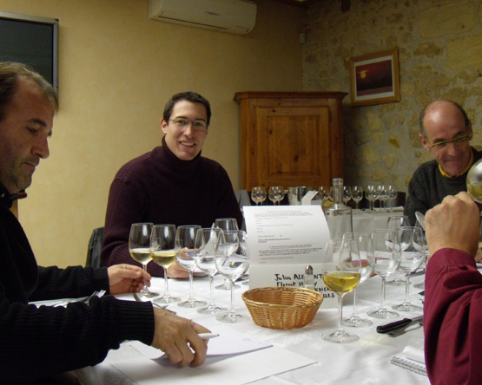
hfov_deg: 47.9
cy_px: 192
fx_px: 542
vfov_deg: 39.2
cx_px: 248
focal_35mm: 38
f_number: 3.6
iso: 400
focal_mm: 6.4
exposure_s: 1/60
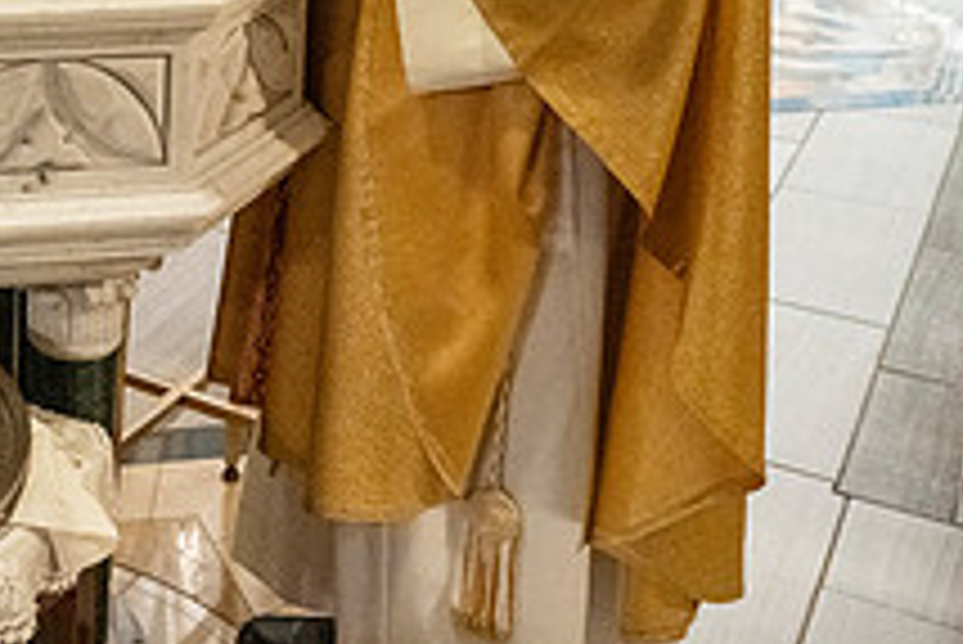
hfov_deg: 28.3
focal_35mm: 65
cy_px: -146
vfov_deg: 19.6
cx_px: -76
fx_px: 1740
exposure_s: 1/60
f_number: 4.5
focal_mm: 24
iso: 5000
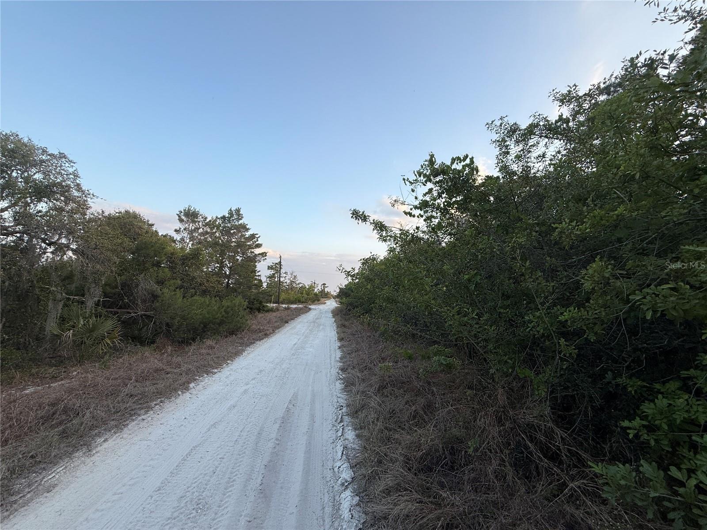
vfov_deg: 85.7
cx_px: 354
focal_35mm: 14
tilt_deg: +5.5
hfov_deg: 102.1
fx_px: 286
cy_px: 265
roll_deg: -1.6
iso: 50
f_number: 2.2
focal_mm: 2.22
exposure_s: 1/286
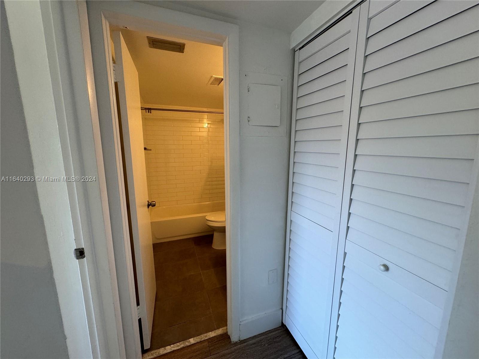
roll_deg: +1.0
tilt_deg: -9.3
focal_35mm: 14
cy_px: 180
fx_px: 194
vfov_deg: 85.7
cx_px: 240
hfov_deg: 102.1
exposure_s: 1/120
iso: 200
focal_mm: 2.22
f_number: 2.2
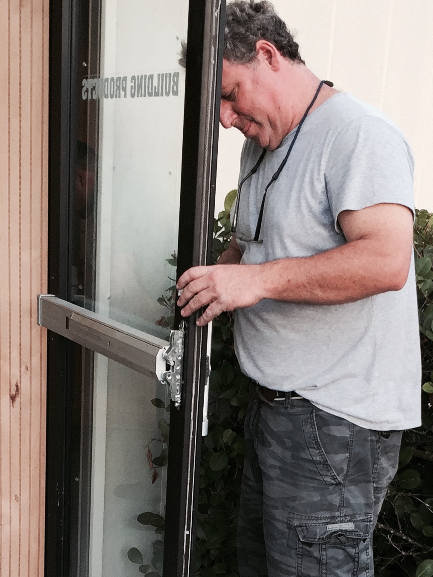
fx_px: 1167
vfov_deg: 26.2
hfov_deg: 21.0
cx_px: 227
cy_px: 586
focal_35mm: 70
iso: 50
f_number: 2.2
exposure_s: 1/120
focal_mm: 4.15
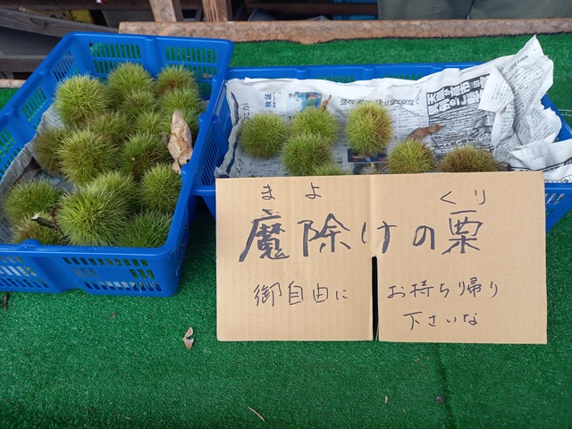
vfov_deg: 54.9
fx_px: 413
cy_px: 214
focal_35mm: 25
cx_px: 286
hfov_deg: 69.4
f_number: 1.8
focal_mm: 4.65
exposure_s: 1/120
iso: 80
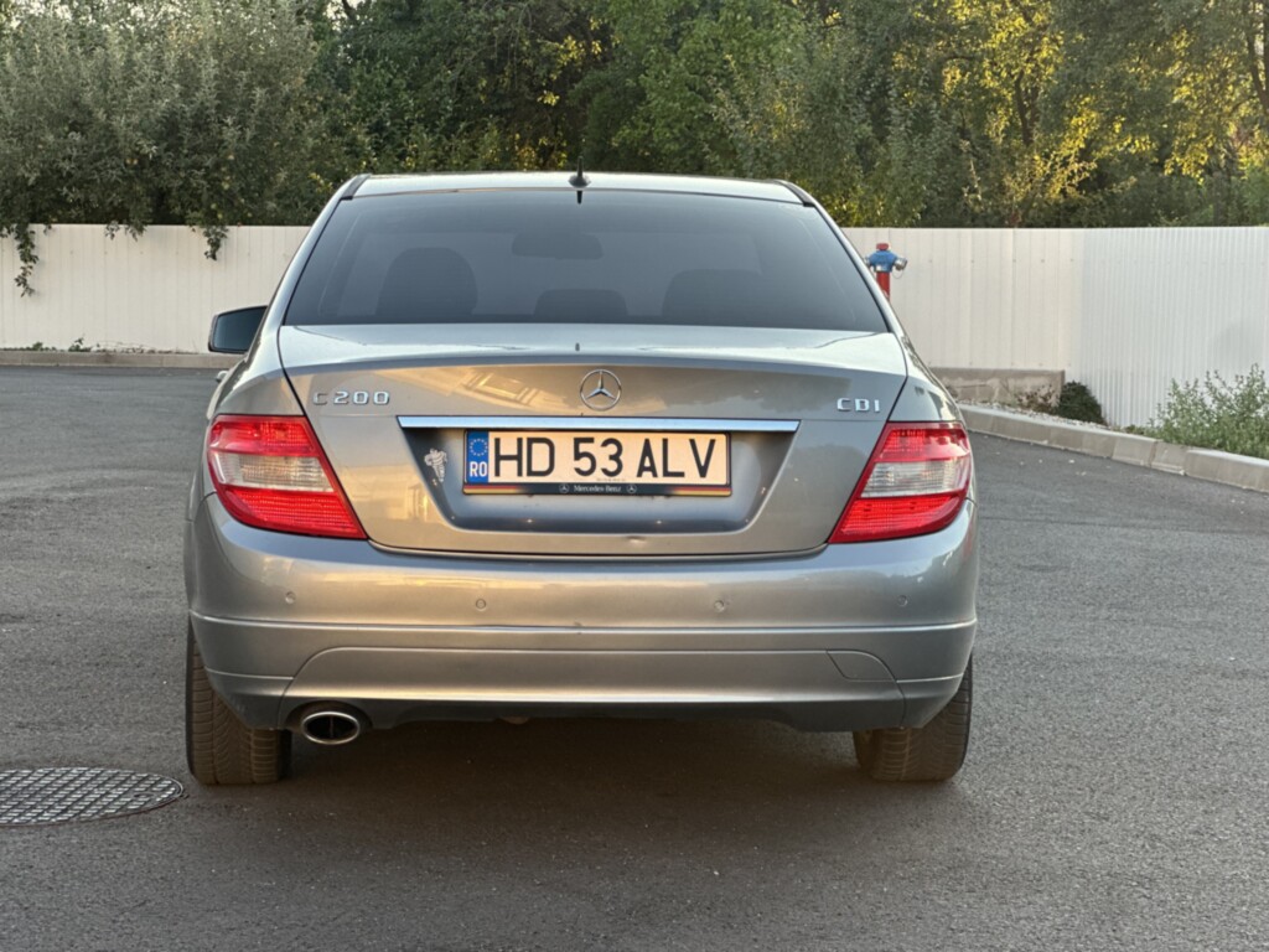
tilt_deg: -3.5
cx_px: 634
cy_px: 476
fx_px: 2823
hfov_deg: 25.3
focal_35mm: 77
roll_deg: -0.5
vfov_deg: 19.1
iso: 64
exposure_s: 1/121
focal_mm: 9
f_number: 2.8
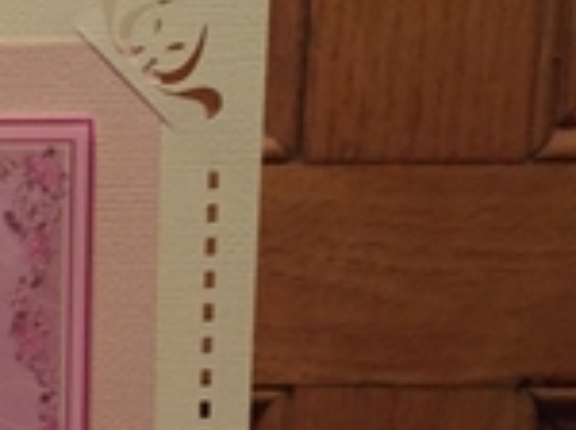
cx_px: -169
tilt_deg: -8.2
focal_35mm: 87
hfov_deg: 20.6
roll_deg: -0.6
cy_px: 355
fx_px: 1445
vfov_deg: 16.8
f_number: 2.2
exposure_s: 1/15
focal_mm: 4.15
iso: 500
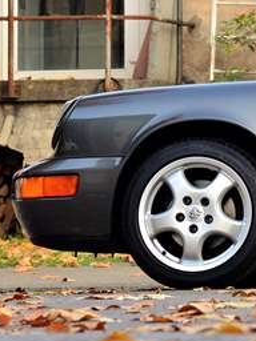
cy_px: -1
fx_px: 3481
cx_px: 501
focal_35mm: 353
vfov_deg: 5.6
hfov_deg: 4.2
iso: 500
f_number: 5.6
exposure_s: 1/100
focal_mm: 98
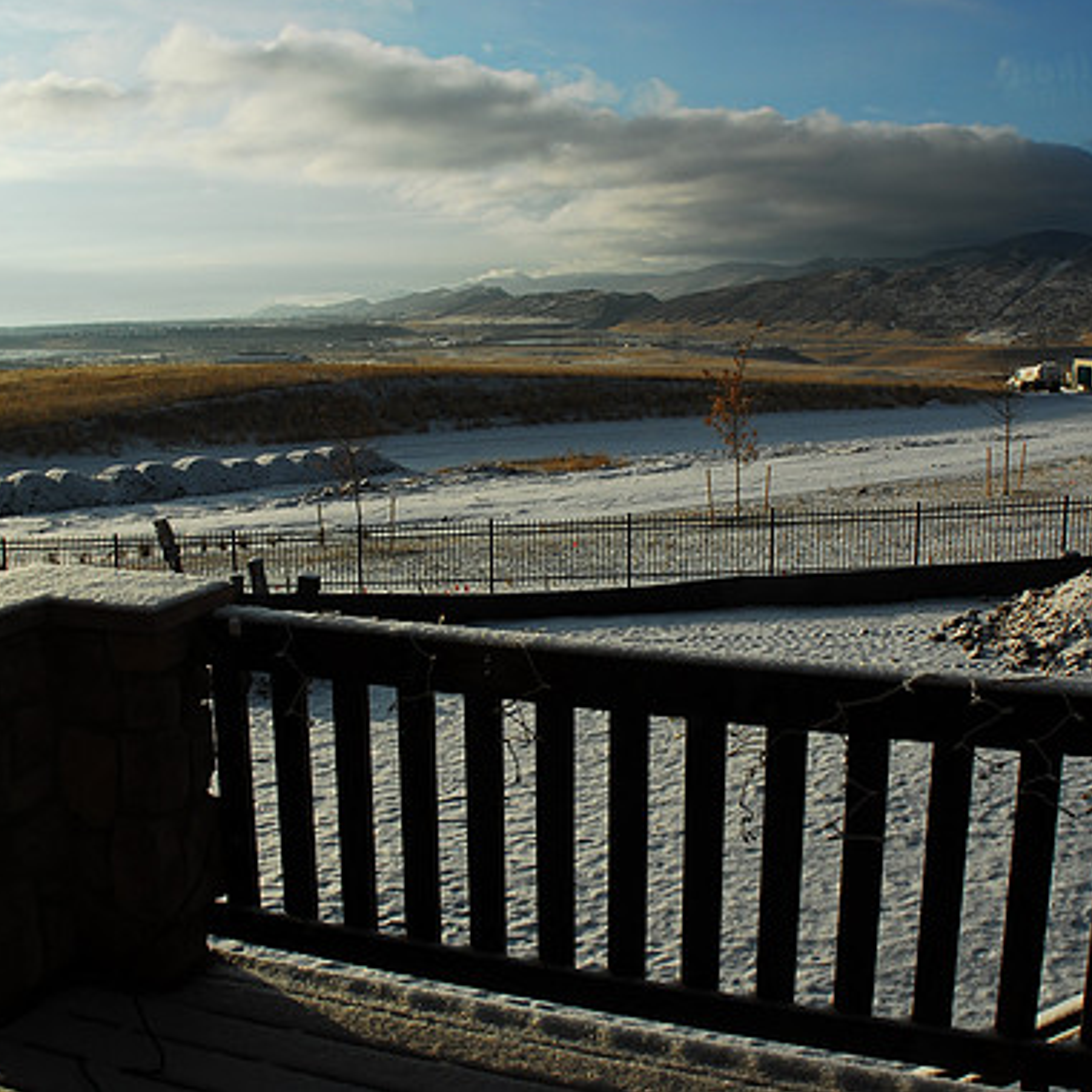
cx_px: 579
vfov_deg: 47.2
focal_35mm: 35
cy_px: 539
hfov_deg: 47.2
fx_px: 1249
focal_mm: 18
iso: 100
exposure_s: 1/125
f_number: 10
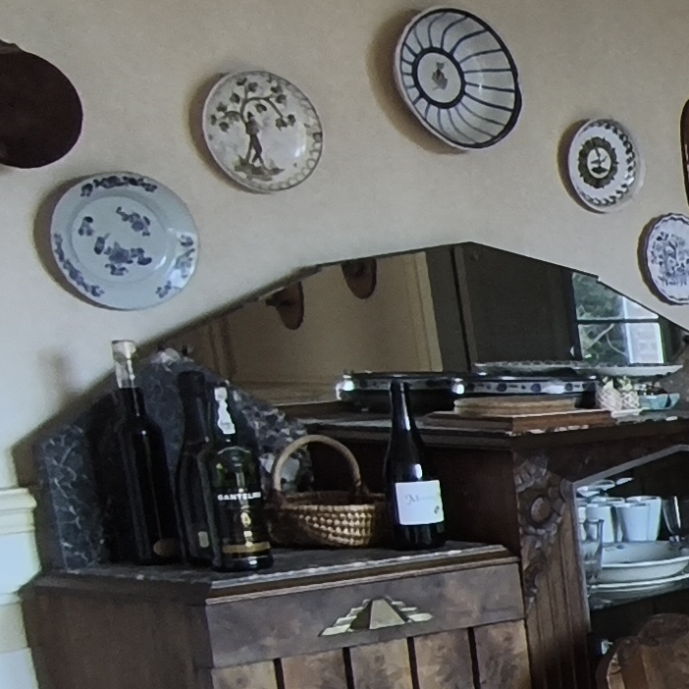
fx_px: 1396
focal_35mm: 62
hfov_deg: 16.9
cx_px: 1497
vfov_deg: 26.9
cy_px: 603
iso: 50
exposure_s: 1/100
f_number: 2.2
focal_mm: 1.65
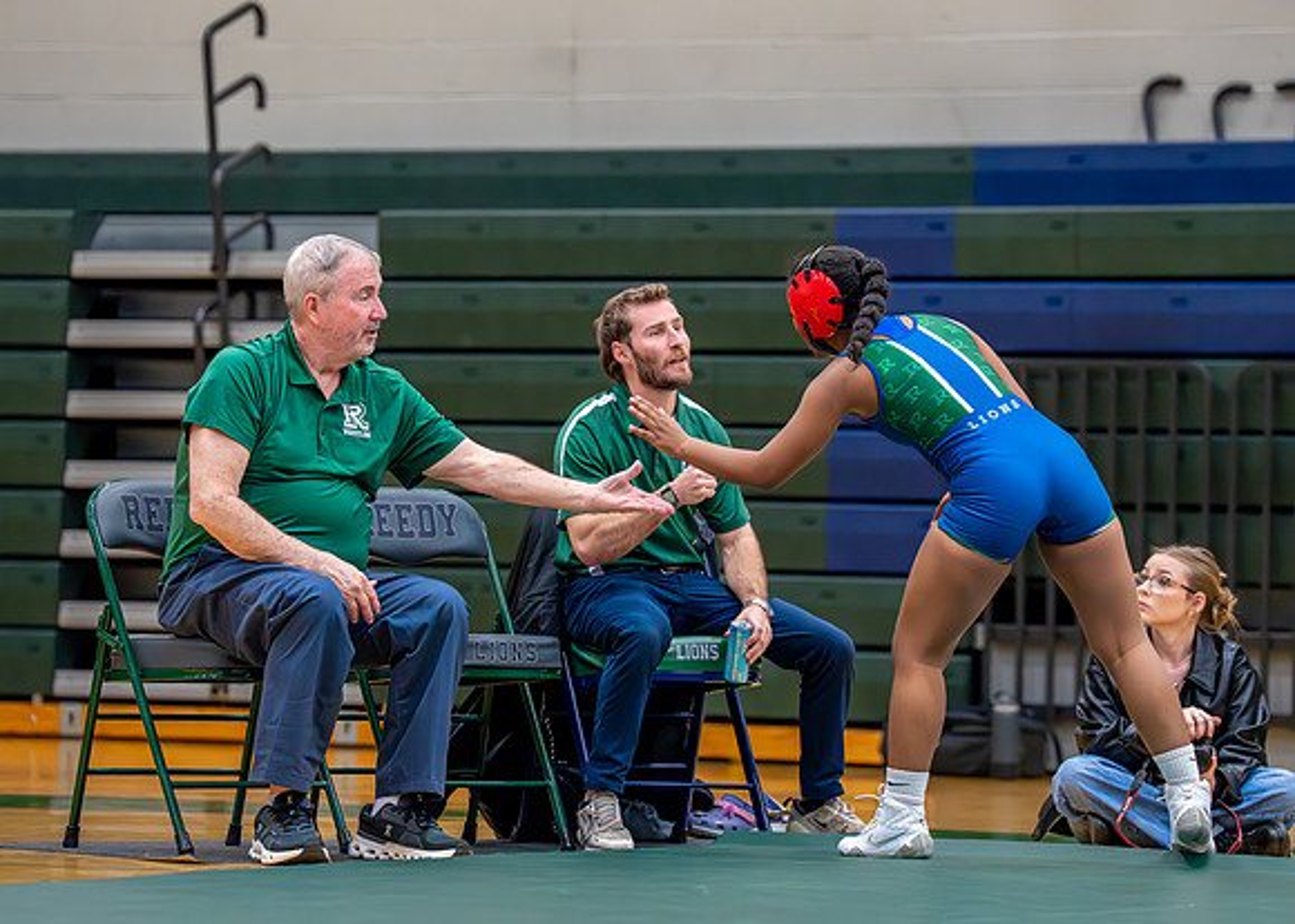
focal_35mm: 178
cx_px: 674
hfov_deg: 11.3
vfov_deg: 8.1
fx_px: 6546
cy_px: 414
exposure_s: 1/1000
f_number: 3.2
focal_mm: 147
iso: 6400
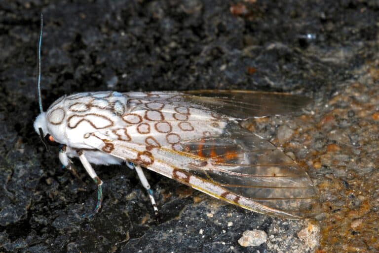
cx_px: 190
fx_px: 1660
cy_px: 126
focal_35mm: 158
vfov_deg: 8.7
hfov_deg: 13.0
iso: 100
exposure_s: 1/200
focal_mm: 105
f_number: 45
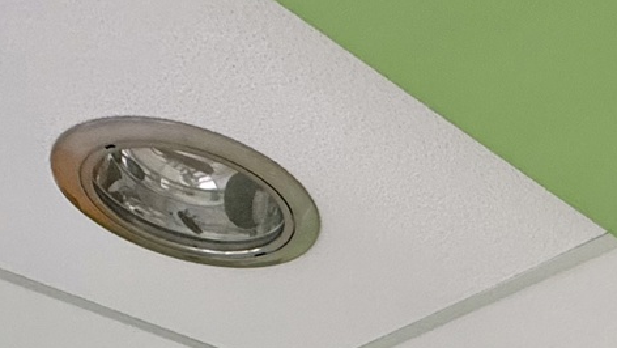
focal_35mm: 62
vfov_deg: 13.8
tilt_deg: -2.3
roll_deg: +0.6
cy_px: 835
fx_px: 1015
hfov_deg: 30.2
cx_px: 684
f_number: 2.2
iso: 200
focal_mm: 2.22
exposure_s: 1/99
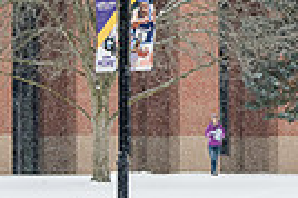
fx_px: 3654
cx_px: 285
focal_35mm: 442
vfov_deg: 3.1
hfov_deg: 4.7
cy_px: -68
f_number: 4
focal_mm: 102
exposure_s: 1/320
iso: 500
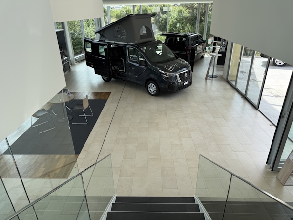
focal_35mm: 24
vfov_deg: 56.8
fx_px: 203
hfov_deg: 71.6
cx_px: 146
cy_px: 110
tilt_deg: -25.2
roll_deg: +1.4
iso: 100
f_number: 1.78
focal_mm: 6.76
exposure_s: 1/1271
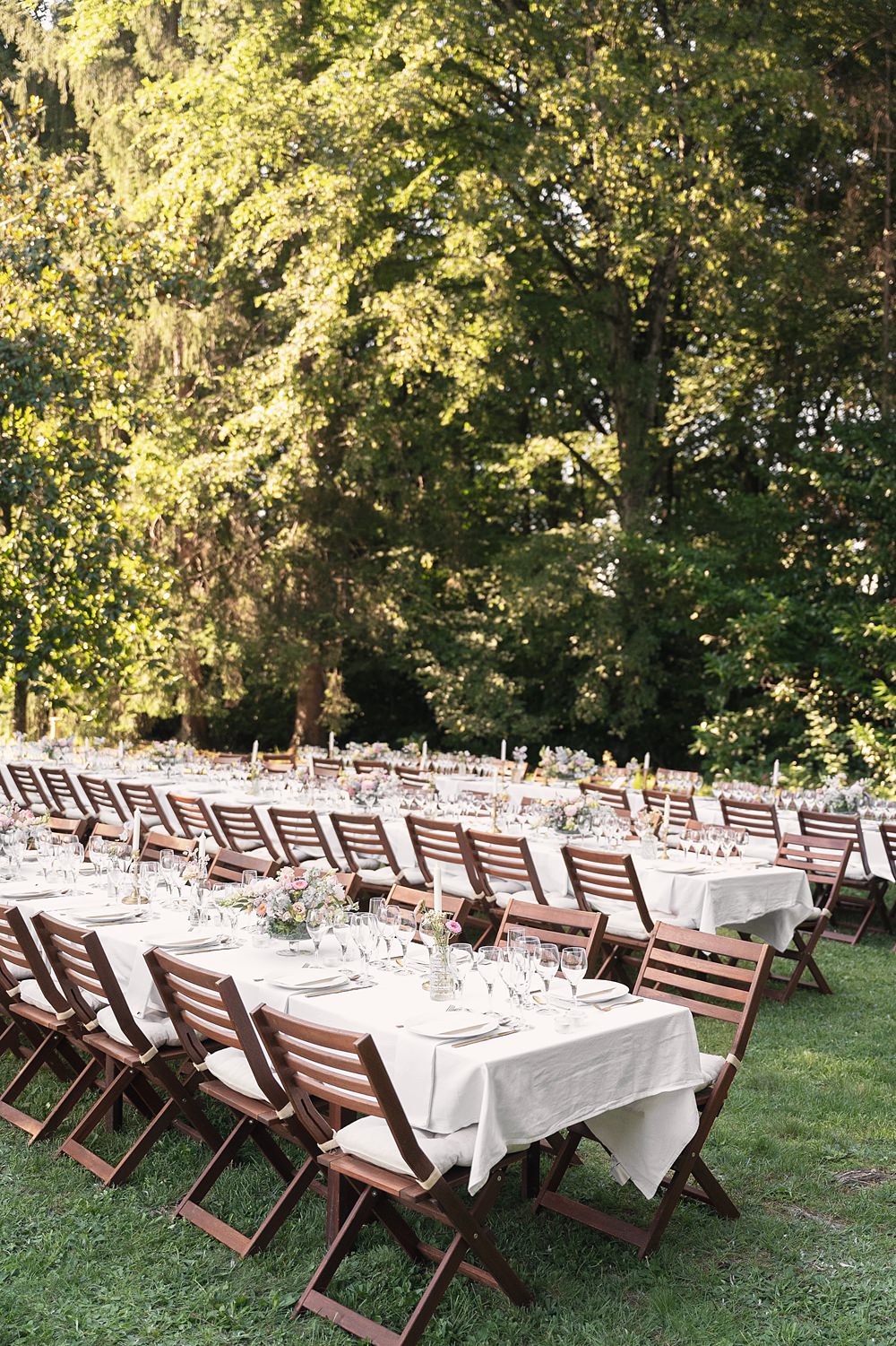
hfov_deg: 34.2
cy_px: 673
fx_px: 1457
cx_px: 448
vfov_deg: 49.6
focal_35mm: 39
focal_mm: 39
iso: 1600
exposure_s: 1/2500
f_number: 2.8
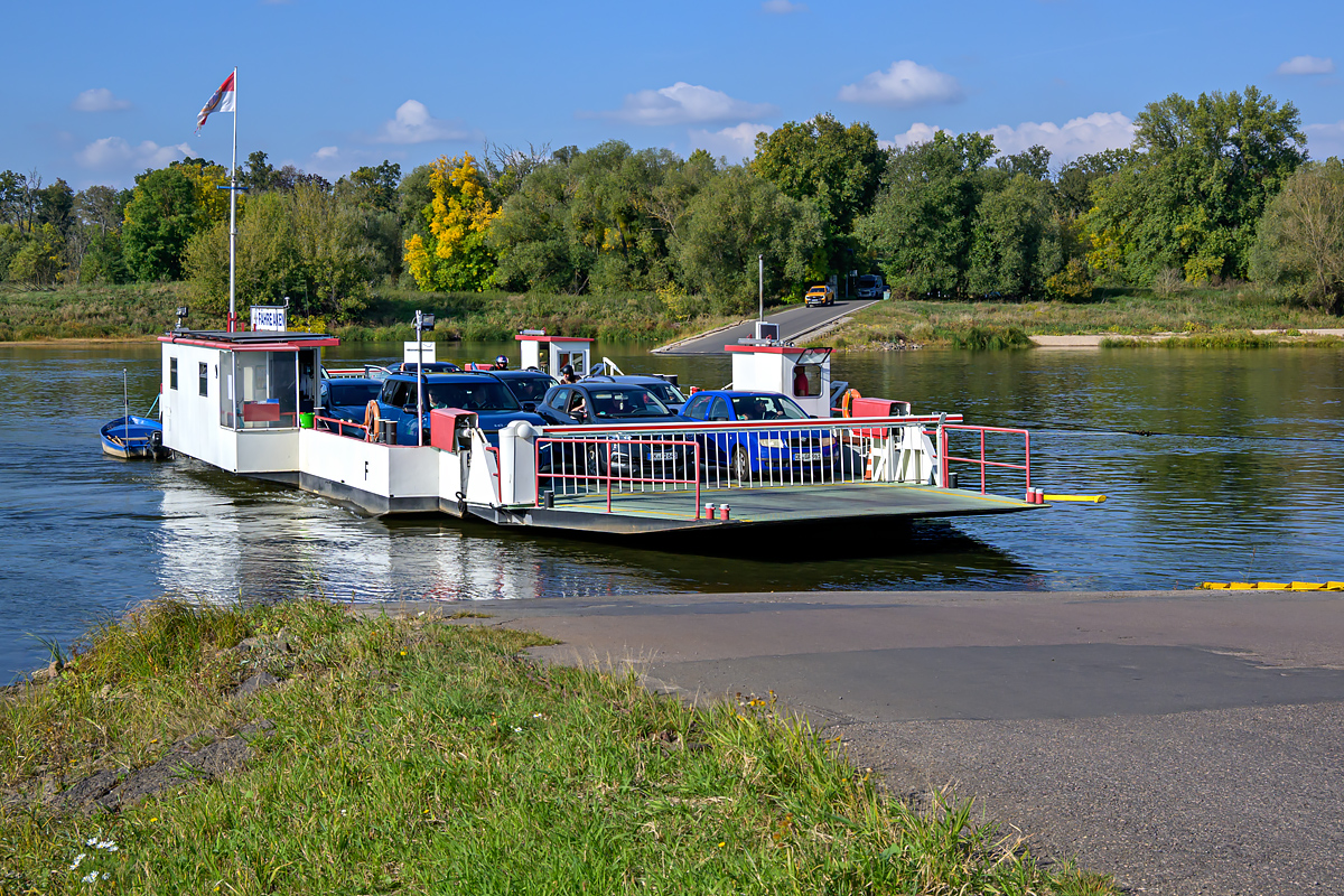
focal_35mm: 44
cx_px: 672
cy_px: 448
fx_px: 1624
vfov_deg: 30.8
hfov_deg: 45.0
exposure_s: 1/1000
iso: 200
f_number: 8
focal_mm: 29
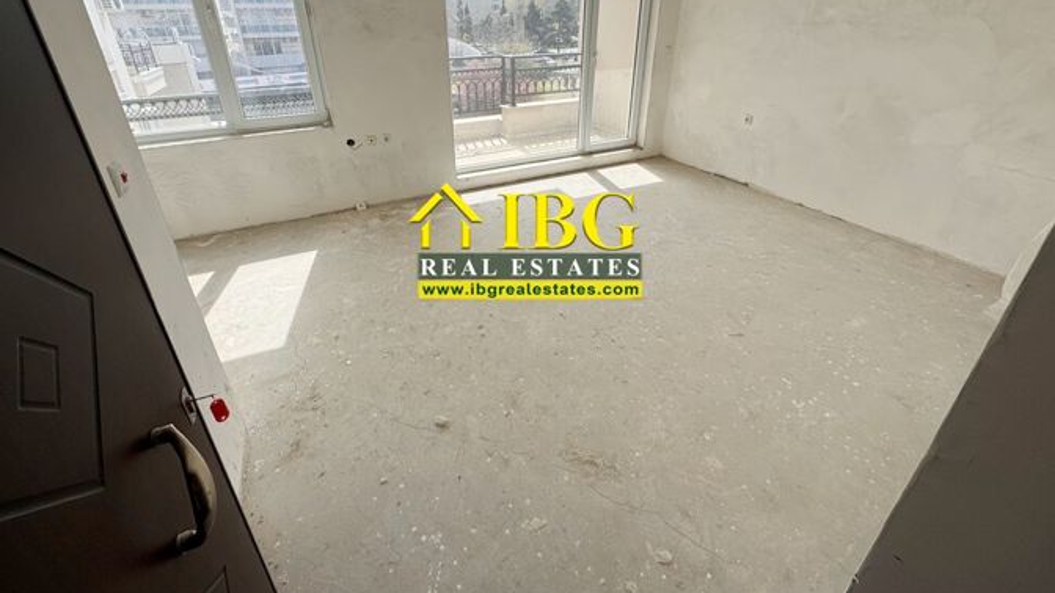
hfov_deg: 99.3
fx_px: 448
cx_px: 503
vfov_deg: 66.1
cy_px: 221
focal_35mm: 16
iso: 50
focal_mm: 2.22
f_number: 2.2
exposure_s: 1/771
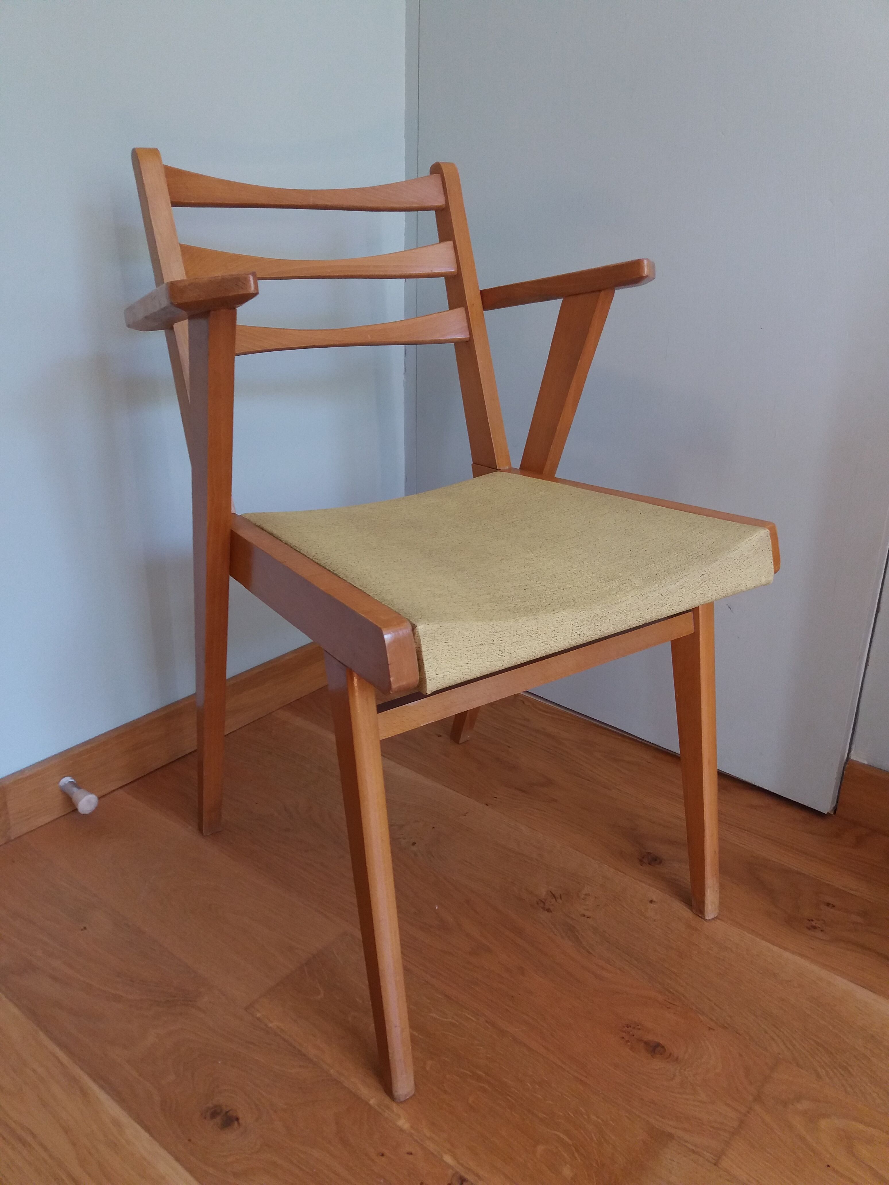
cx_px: 444
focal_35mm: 28
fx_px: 959
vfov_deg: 63.4
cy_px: 592
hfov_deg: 49.7
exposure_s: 1/33
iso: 100
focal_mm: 3.7
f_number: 1.9
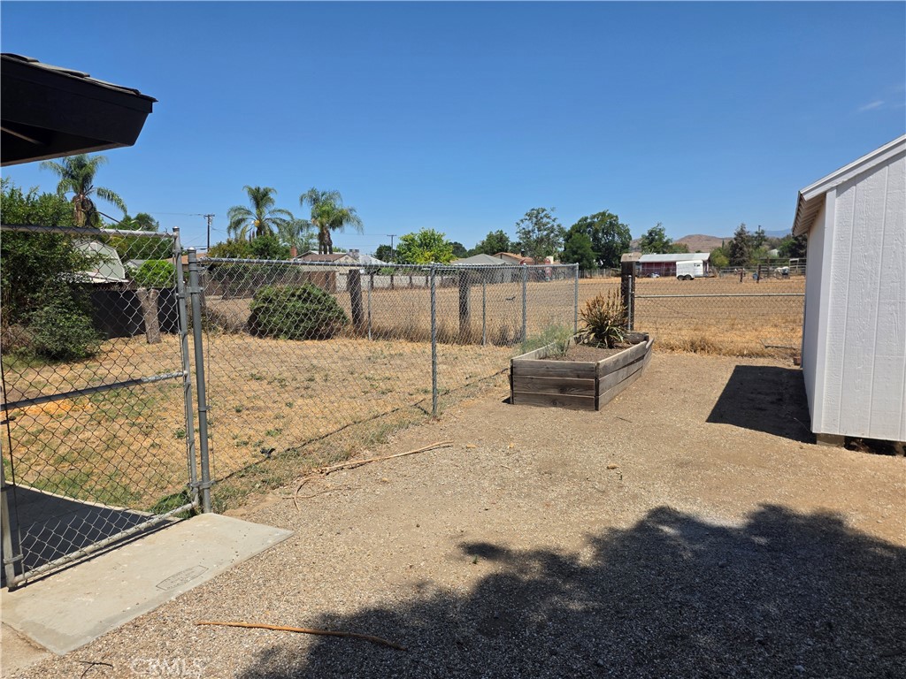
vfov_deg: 58.9
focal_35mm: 23
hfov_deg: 73.9
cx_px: 453
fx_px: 602
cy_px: 340
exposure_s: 1/7626
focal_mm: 6.3
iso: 80
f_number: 1.7
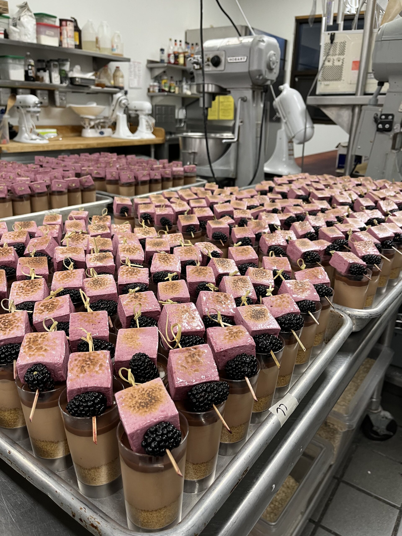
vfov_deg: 67.3
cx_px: 201
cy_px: 268
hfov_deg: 53.1
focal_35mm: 26
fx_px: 403
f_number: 1.6
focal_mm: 5.1
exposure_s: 1/60
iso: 80
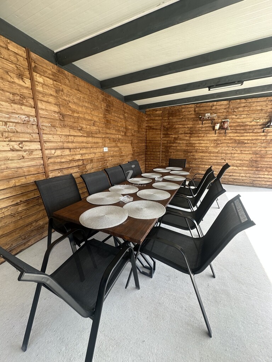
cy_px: 181
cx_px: 136
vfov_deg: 102.1
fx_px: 147
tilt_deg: -14.4
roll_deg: -0.6
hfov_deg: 85.7
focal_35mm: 14
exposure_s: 1/99
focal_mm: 2.22
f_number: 2.2
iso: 50
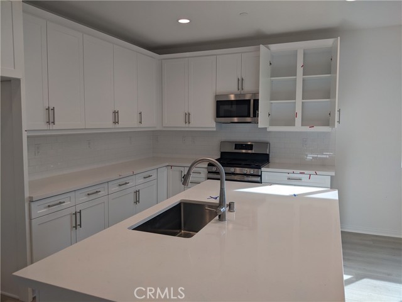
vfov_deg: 51.4
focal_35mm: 27
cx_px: 201
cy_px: 151
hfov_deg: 65.3
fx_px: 314
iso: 43
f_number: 1.8
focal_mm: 4.44
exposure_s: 1/290
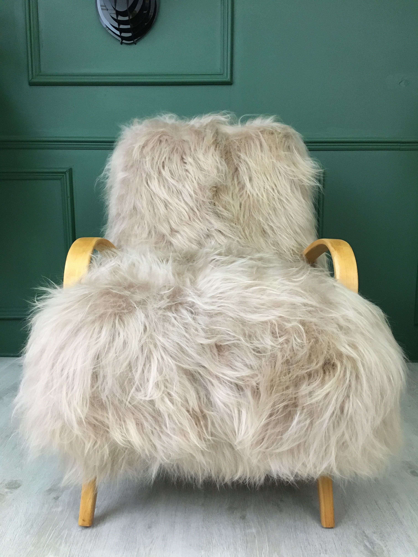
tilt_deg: -7.0
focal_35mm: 29
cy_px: 278
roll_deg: -0.6
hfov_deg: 48.2
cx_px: 209
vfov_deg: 61.7
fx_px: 467
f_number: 2.2
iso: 200
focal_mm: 4.15
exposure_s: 1/25
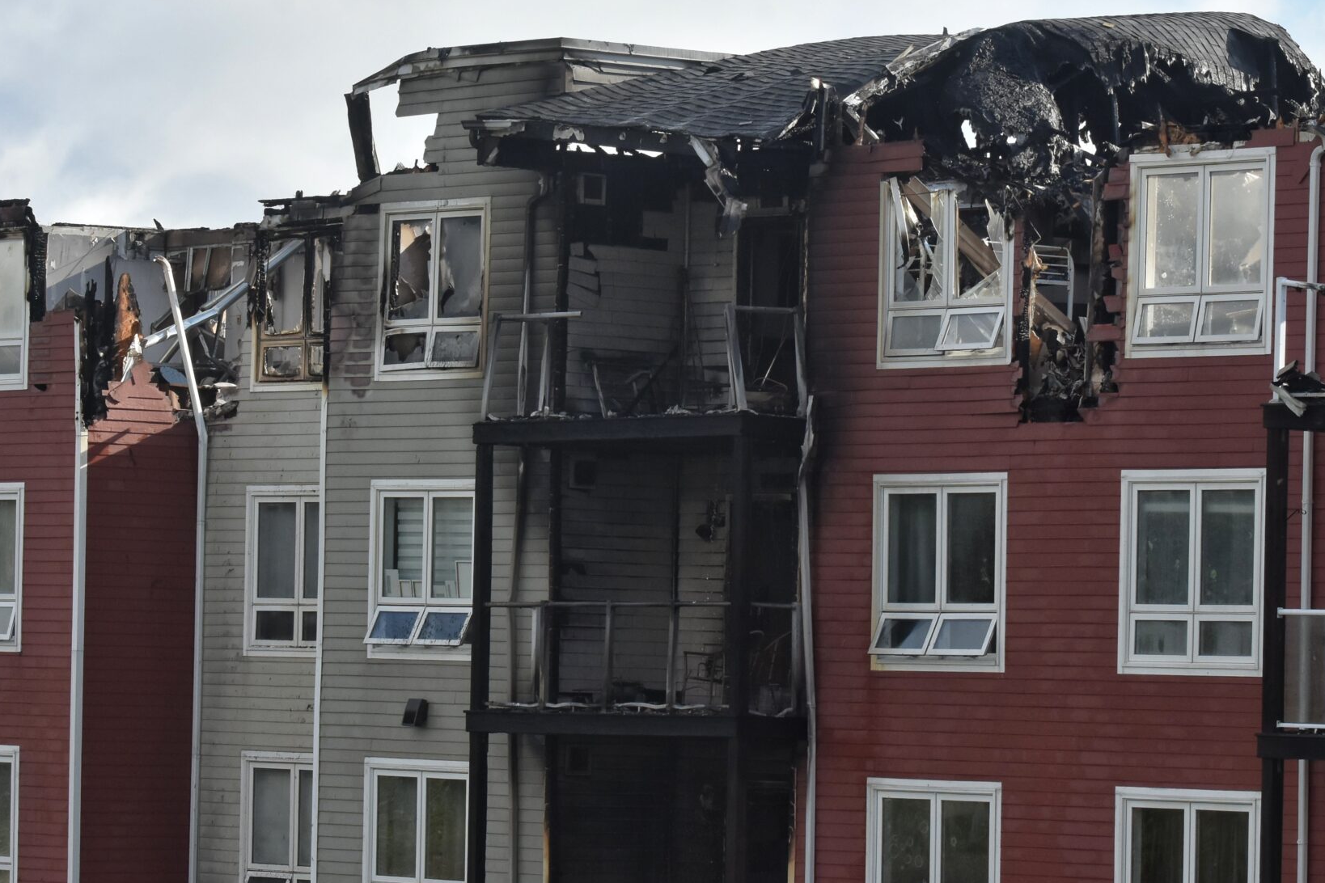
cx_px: 682
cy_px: 338
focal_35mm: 176
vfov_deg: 7.8
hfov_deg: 11.7
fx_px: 6469
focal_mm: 75
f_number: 9
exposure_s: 1/667
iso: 500
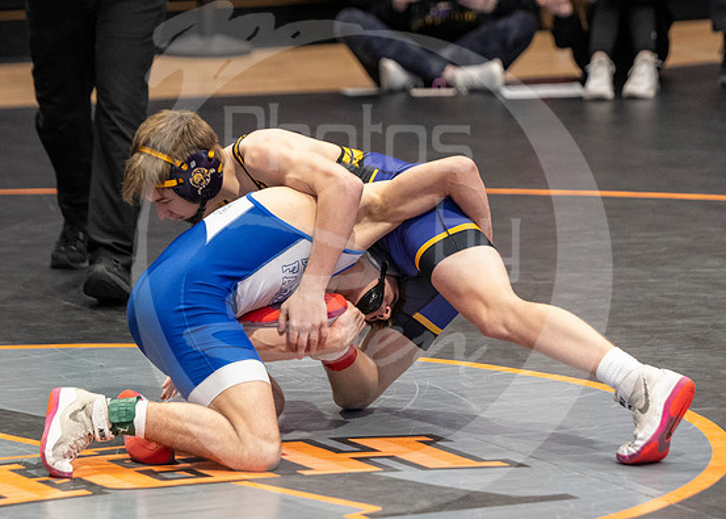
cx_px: 356
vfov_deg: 5.2
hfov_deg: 7.3
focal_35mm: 277
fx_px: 5711
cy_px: 337
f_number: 2.8
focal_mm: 135
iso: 3200
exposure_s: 1/1000
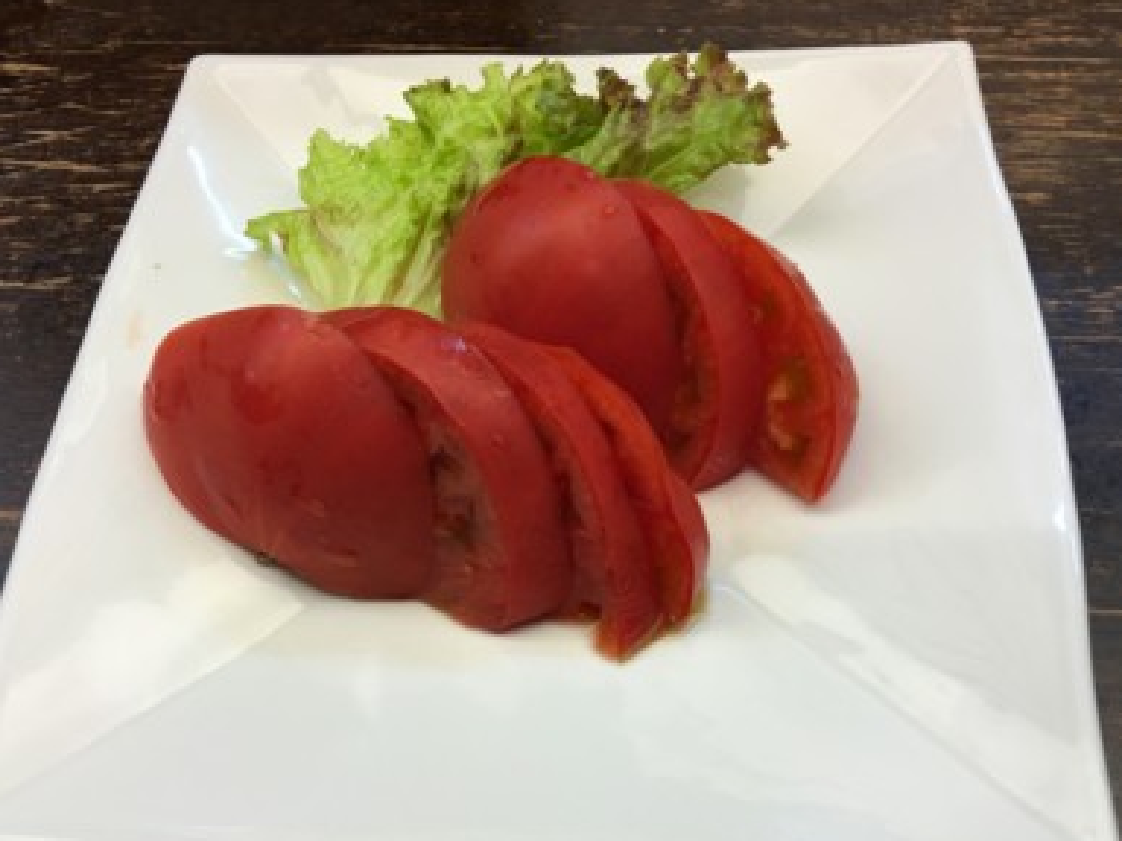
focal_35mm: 34
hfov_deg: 54.0
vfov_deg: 41.7
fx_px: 1102
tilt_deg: -57.8
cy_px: 476
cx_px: 561
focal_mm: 4.15
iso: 25
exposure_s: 1/15
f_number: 2.2
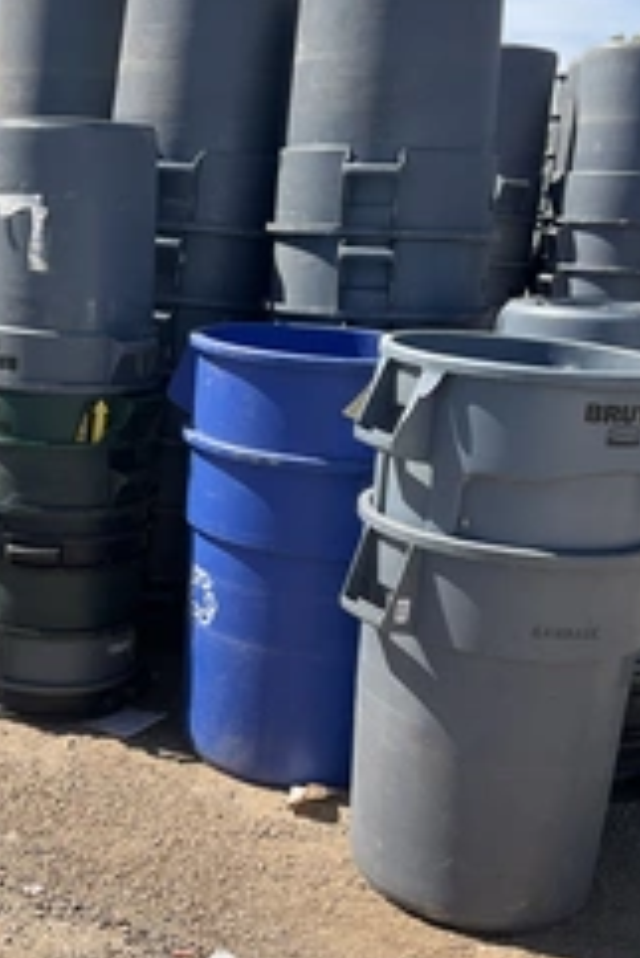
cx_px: 99
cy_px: 425
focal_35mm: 50
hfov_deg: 26.4
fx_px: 1331
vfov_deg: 39.5
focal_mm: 3
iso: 25
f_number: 1.8
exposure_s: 1/1377
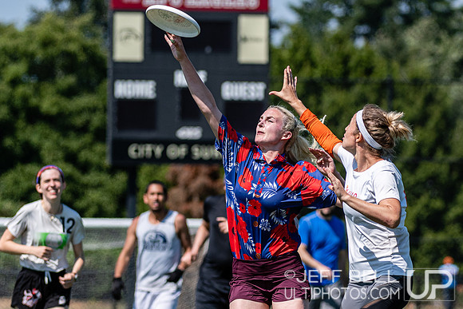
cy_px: 226
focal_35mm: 475
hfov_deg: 4.3
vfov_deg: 2.9
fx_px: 6106
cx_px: 304
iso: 200
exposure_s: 1/2500
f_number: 4
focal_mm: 200
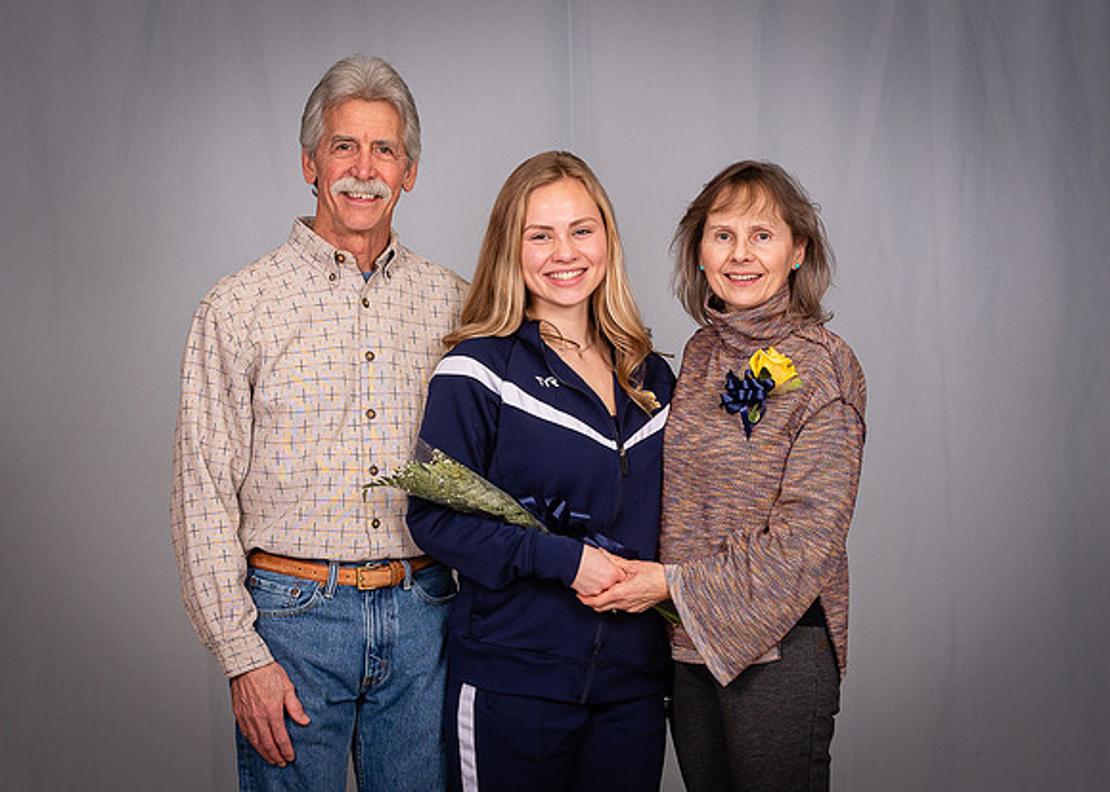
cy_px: 531
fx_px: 3287
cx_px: 548
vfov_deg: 13.7
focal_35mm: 104
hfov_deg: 19.2
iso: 400
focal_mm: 50
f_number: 8
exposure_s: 1/200
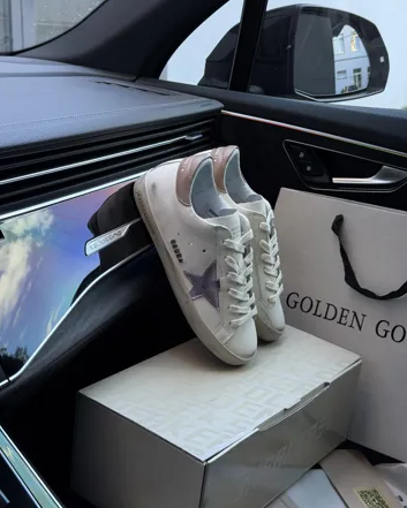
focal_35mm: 51
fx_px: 768
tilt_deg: -17.9
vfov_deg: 36.6
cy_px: 242
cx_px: 201
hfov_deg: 29.7
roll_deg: -2.0
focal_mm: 6.76
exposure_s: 1/102
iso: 100
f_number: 1.78
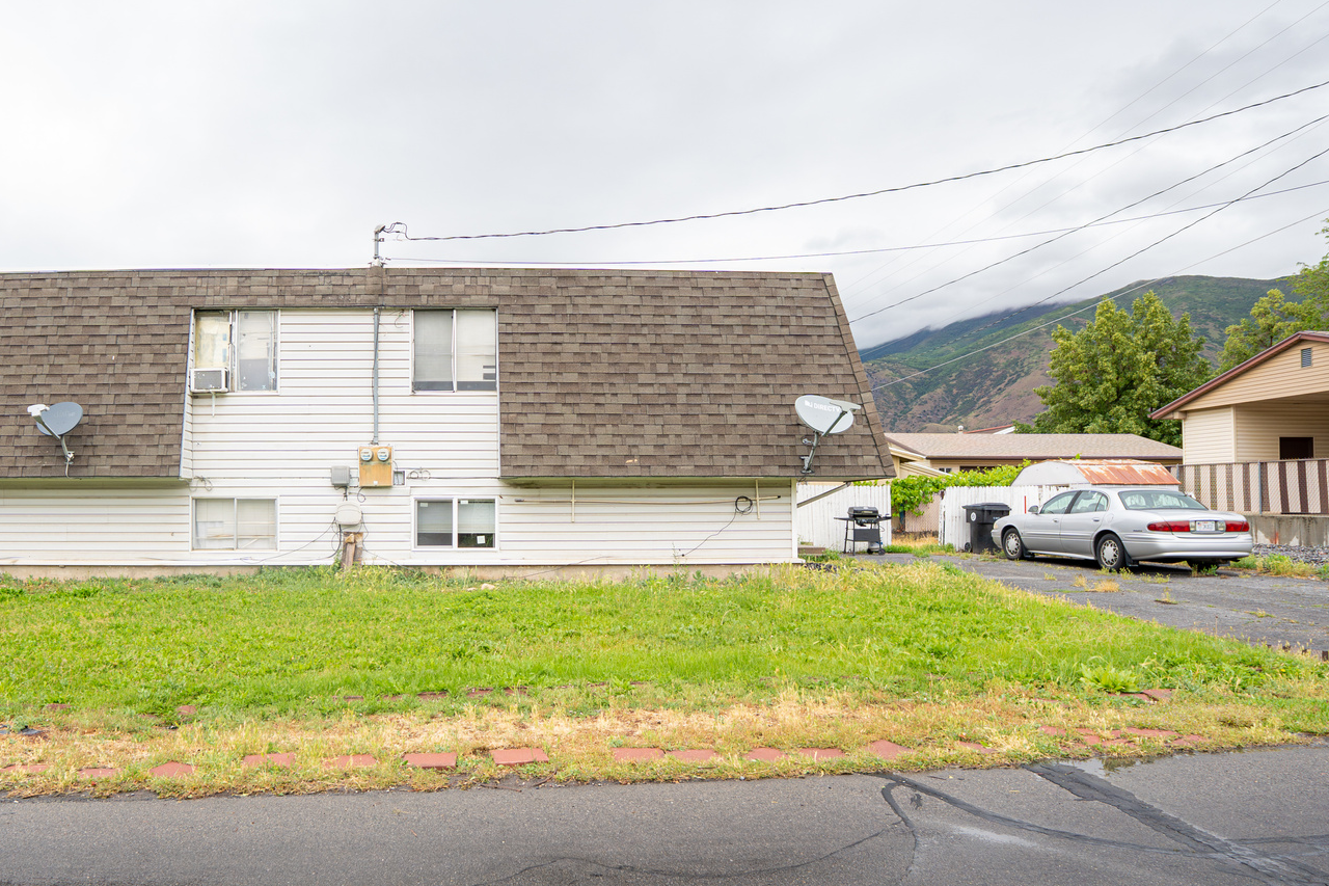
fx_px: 886
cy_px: 488
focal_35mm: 24
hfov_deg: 72.0
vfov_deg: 53.0
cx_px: 467
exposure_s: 1/1000
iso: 320
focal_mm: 10
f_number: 2.8
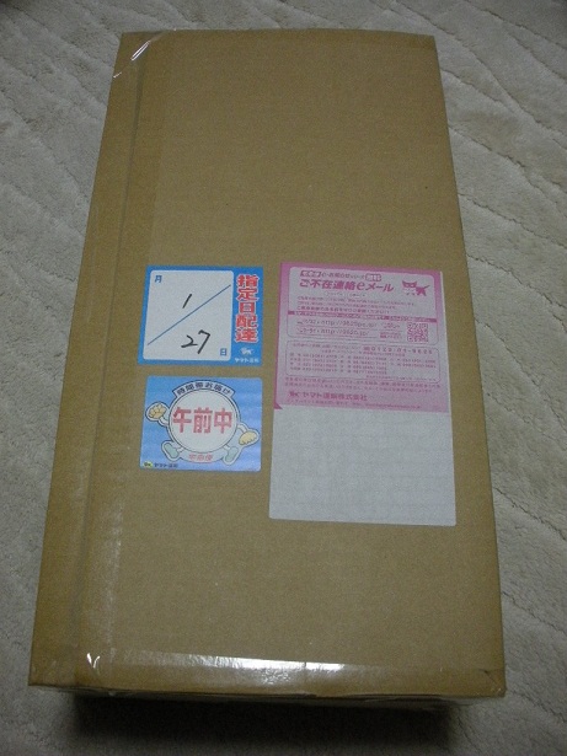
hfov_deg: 40.7
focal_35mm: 35
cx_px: 284
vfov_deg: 52.6
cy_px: 378
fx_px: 765
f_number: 3.5
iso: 400
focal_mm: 6.3
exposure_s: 1/43.1
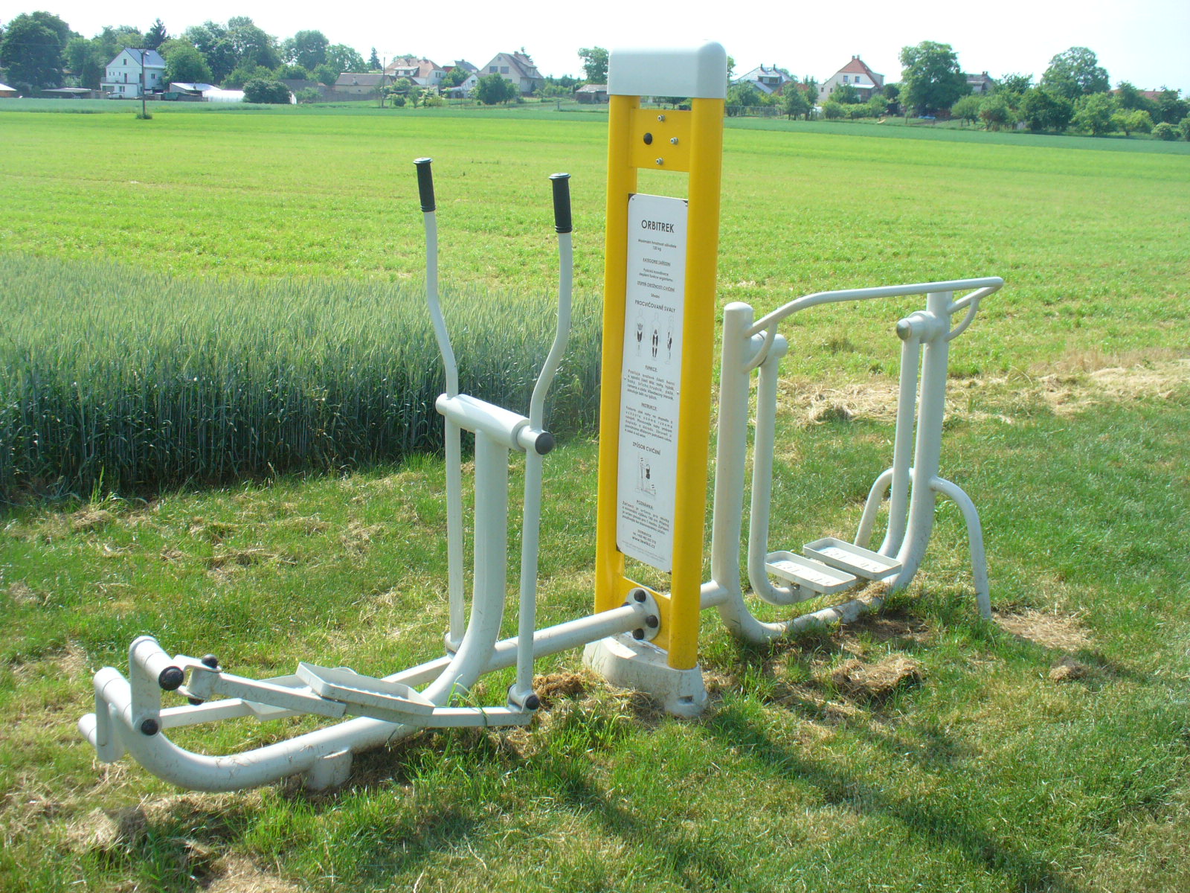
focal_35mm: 37
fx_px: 1272
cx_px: 595
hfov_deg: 50.1
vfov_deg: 38.7
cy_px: 446
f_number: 5.6
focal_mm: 6.1
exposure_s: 1/200
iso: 80
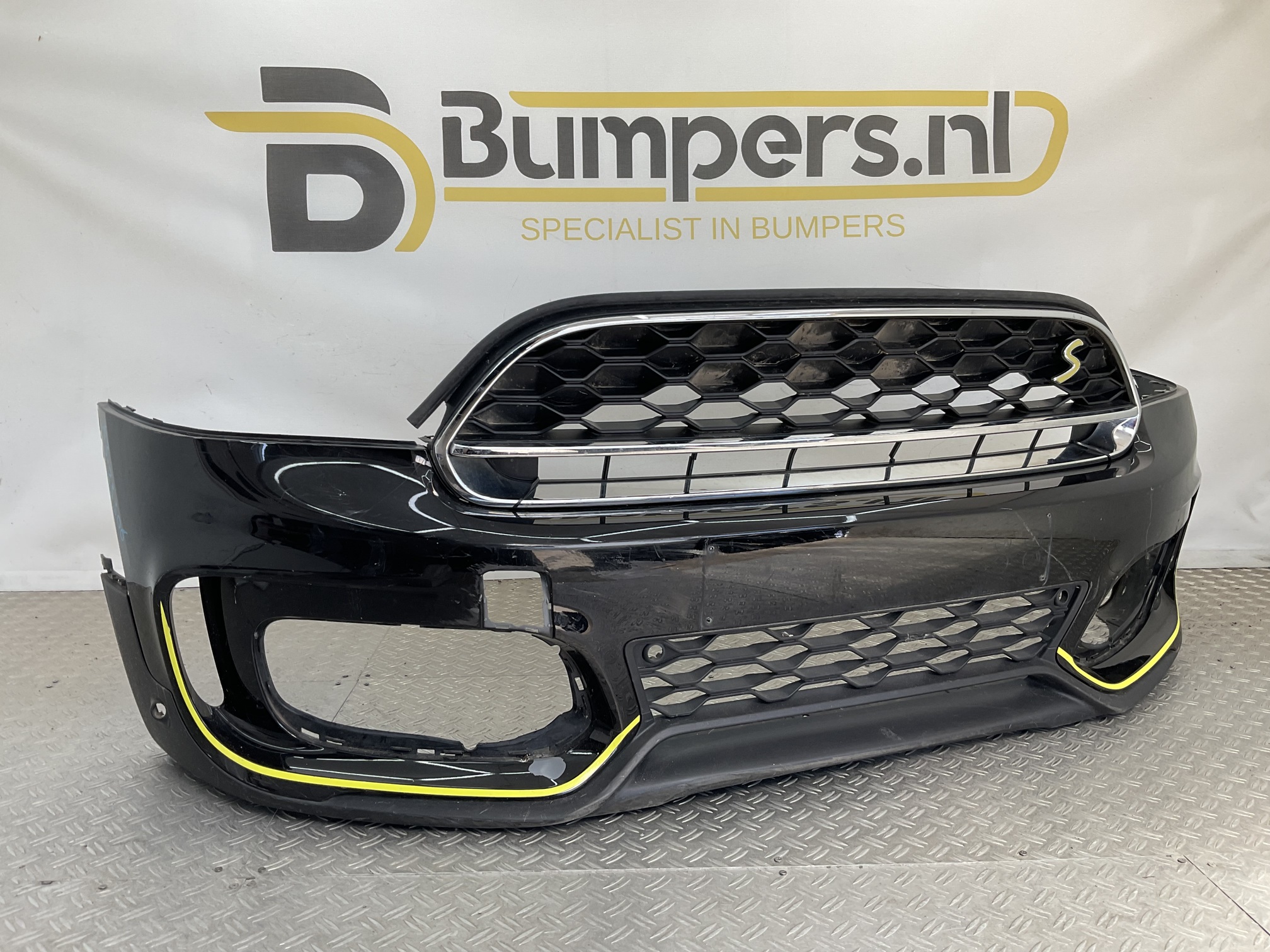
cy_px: 476
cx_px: 635
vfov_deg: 48.2
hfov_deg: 61.7
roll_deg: -0.5
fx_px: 1064
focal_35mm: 29
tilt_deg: -10.5
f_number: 1.8
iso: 16
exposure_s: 1/144
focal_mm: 3
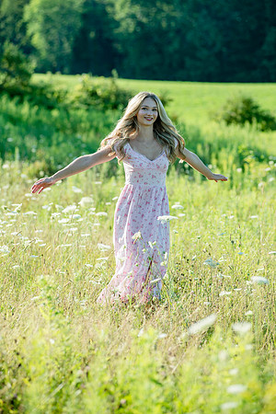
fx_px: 1380
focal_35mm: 120
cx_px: 138
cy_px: 207
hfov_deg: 11.4
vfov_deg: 17.1
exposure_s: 1/500
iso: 160
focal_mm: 120
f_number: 4
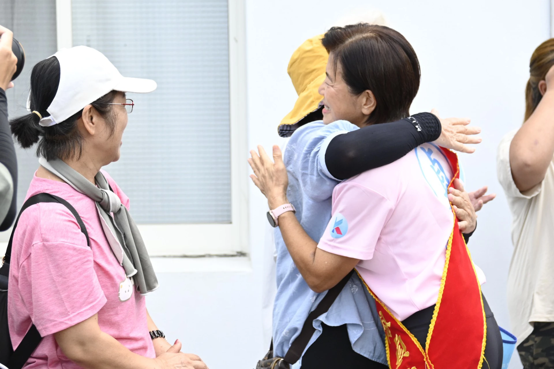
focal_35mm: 168
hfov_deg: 12.2
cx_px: 277
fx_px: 2584
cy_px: 184
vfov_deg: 8.2
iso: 1000
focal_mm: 112
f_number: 5.6
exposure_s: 1/1000
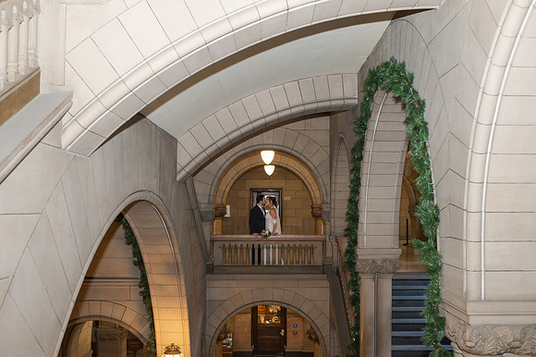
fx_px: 563
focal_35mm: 38
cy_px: 193
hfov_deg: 50.9
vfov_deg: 35.1
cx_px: 269
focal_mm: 35
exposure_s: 1/200
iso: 1000
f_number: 3.5
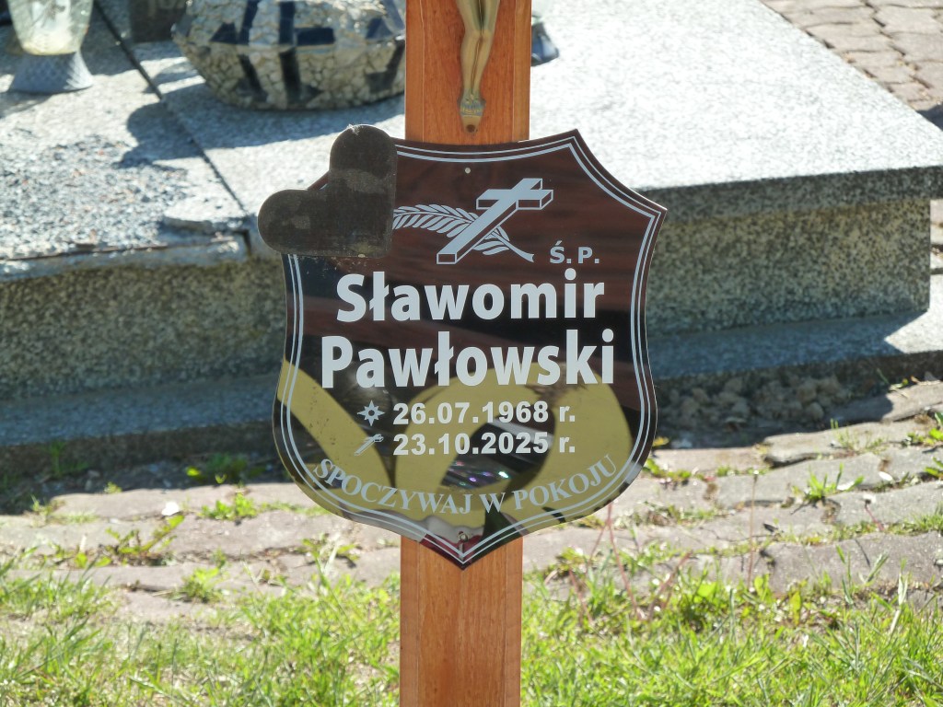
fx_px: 4005
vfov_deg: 10.1
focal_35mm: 147
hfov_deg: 13.4
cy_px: 354
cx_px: 472
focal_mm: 24.1
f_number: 4.5
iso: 125
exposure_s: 1/160
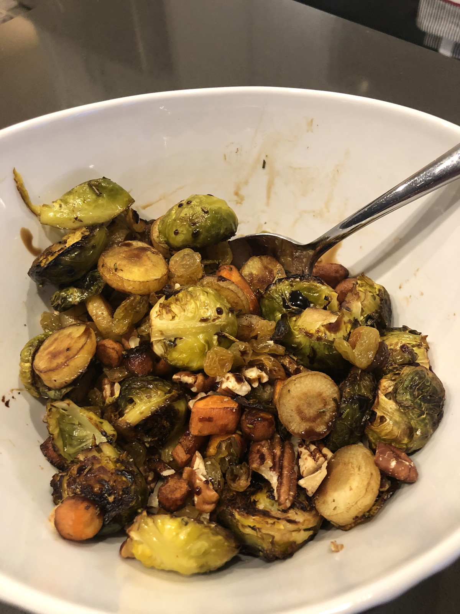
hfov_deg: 49.7
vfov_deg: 63.4
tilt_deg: -54.2
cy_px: 307
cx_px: 230
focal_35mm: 28
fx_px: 496
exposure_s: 1/15
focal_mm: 4
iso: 80
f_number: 1.8
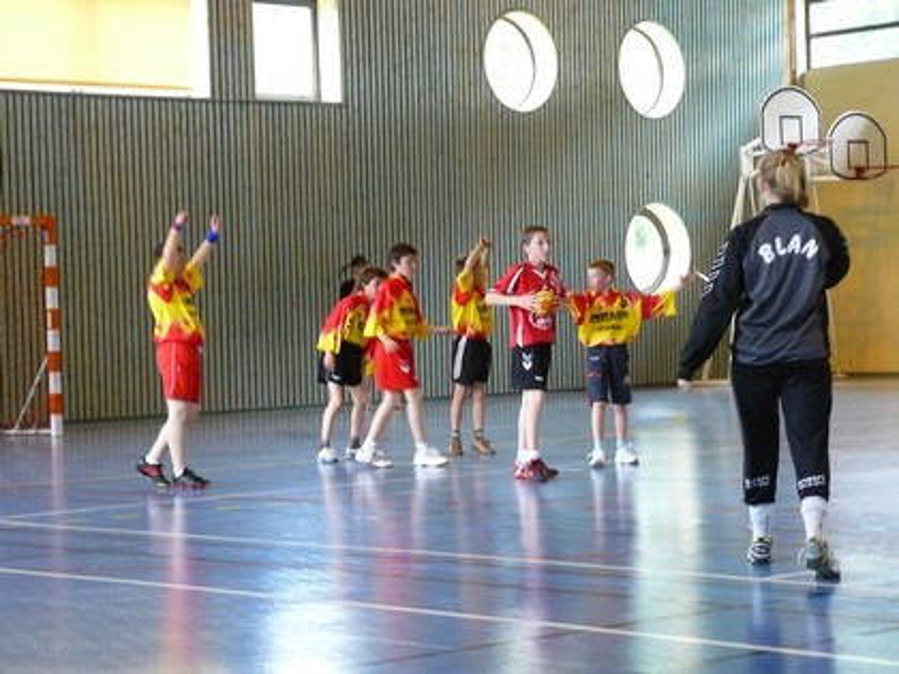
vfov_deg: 16.2
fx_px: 2363
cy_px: 337
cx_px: 450
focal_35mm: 91
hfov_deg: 21.5
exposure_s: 1/30
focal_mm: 15.2
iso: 200
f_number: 3.2
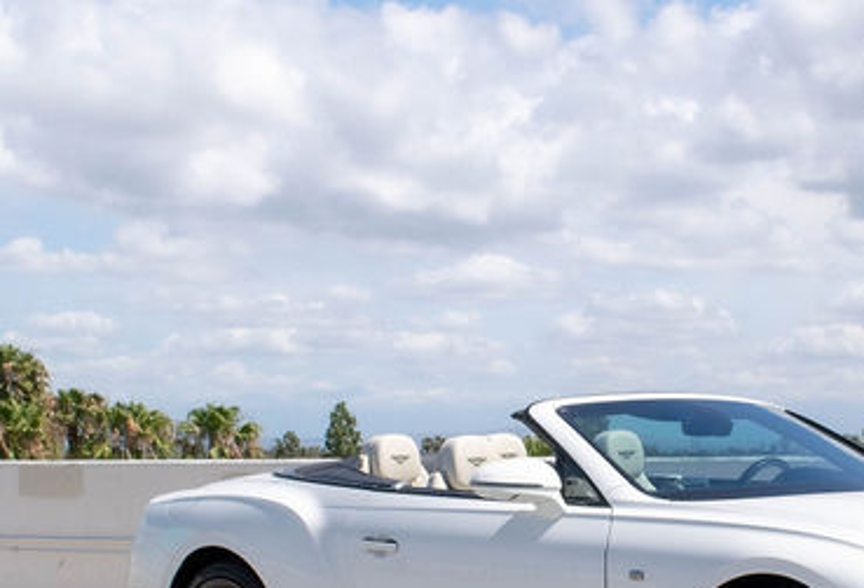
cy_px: 404
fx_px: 2125
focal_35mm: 88
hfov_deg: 22.8
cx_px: 650
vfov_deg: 15.7
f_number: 8
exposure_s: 1/2000
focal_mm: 20
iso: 360
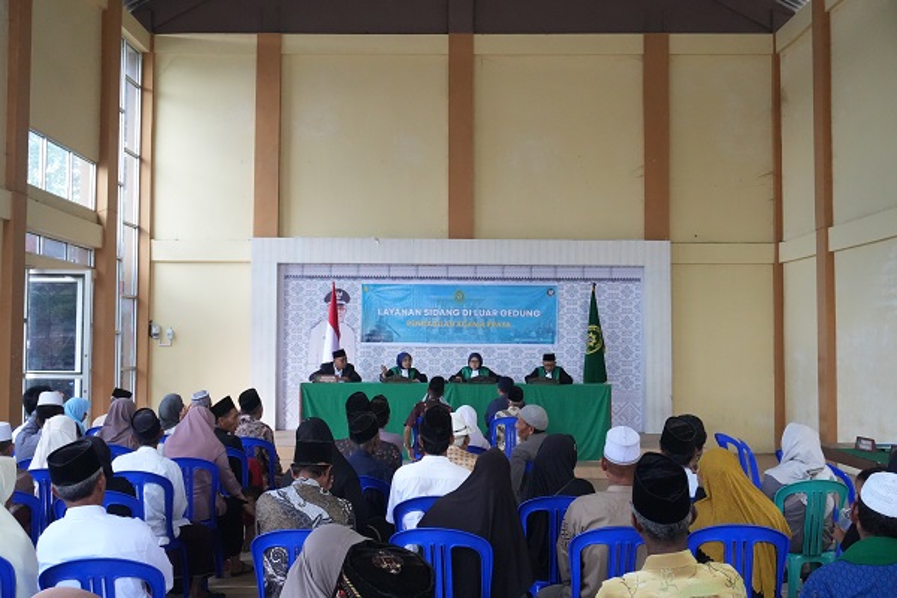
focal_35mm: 40
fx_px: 1009
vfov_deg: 33.0
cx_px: 448
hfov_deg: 47.9
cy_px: 299
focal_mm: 27
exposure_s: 1/50
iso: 4000
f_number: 9
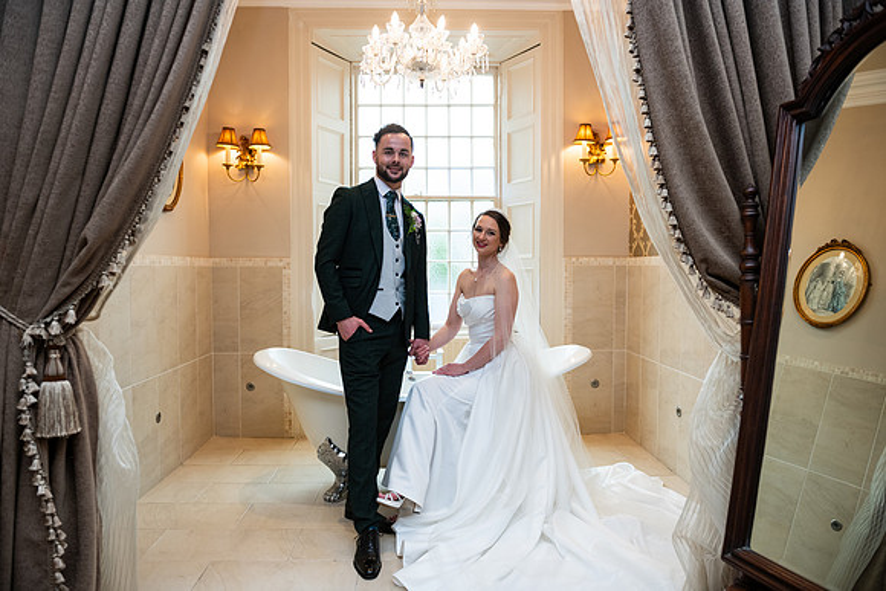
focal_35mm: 24
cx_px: 443
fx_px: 598
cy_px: 296
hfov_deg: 73.1
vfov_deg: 52.6
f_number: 3.5
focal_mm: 24
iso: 640
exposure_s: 1/160
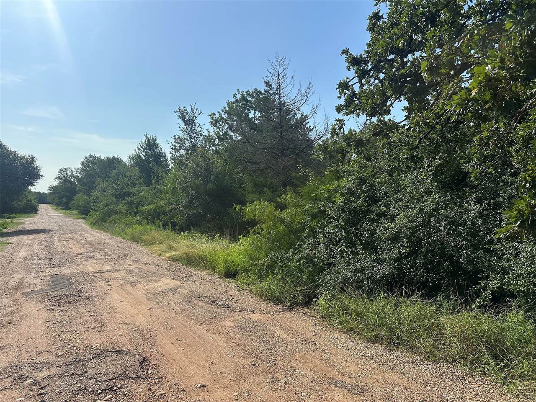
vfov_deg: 56.8
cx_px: 268
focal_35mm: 24
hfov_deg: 71.6
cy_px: 201
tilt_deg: +0.2
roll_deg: -0.4
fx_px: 372
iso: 80
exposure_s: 1/6211
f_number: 1.78
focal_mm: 6.86
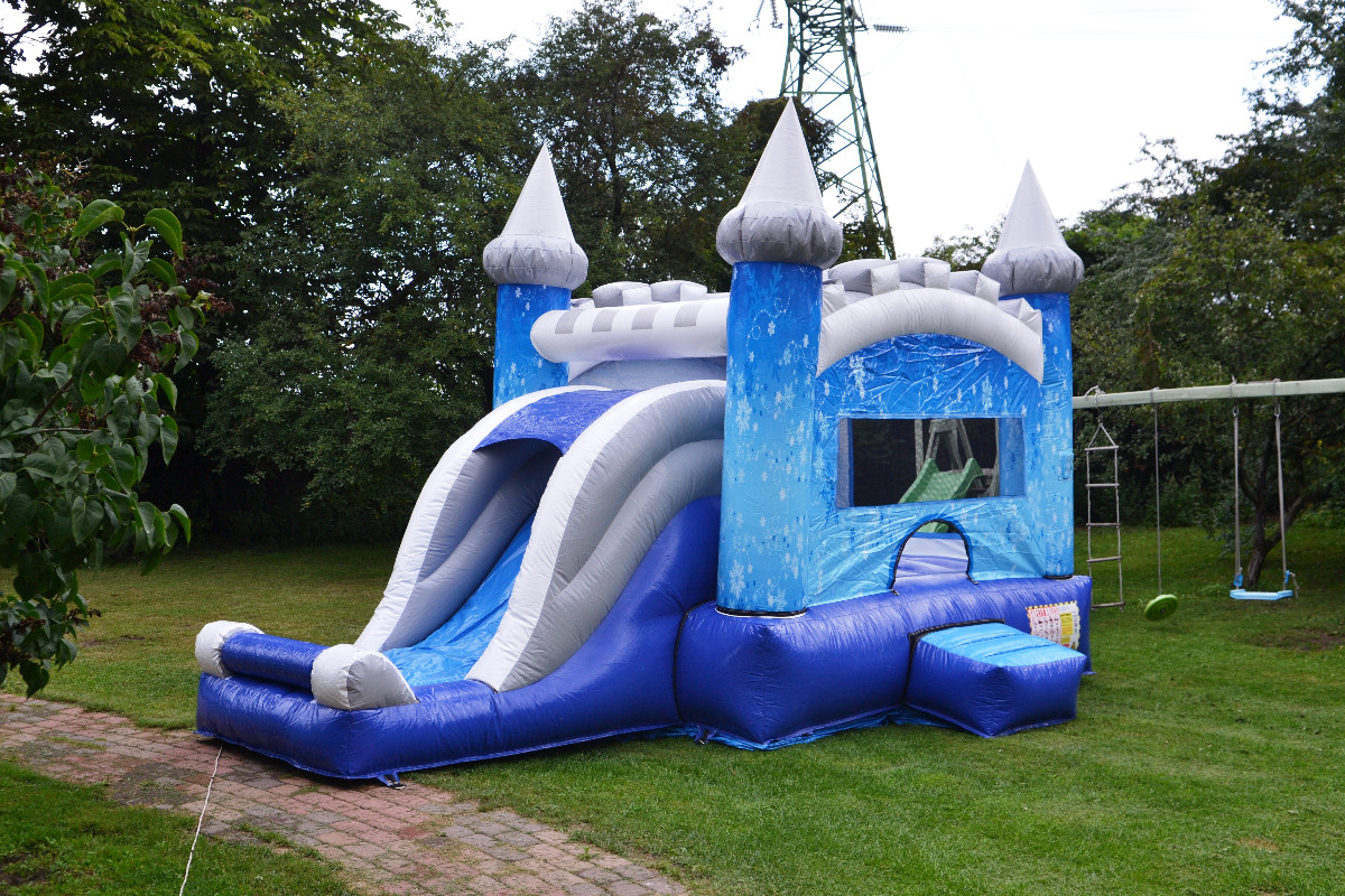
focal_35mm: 39
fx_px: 1457
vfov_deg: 34.2
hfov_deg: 49.6
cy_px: 448
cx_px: 672
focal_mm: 26
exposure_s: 1/125
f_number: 5.6
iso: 140
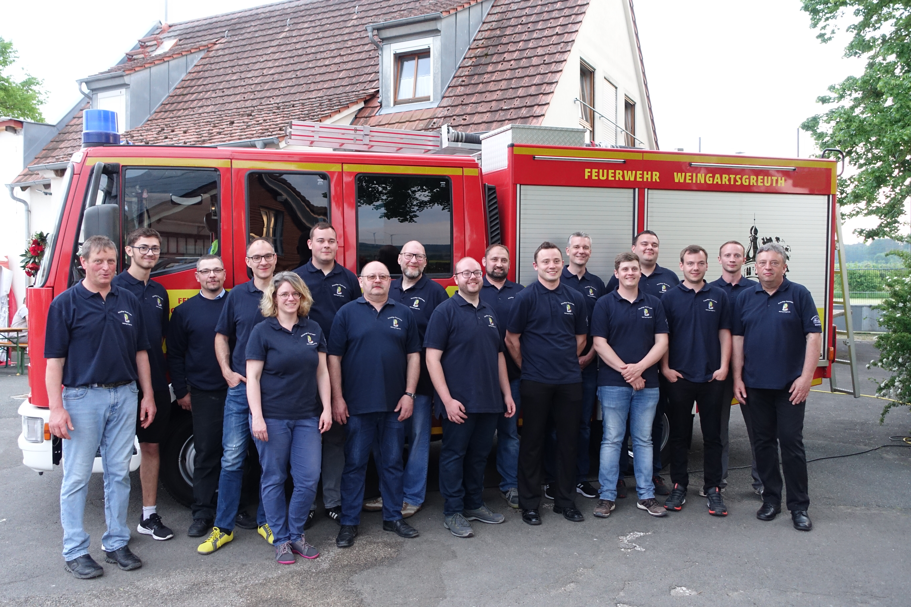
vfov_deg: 41.1
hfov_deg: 58.7
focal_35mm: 32
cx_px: 456
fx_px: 810
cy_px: 304
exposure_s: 1/40
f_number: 2.5
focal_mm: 11.56
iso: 800
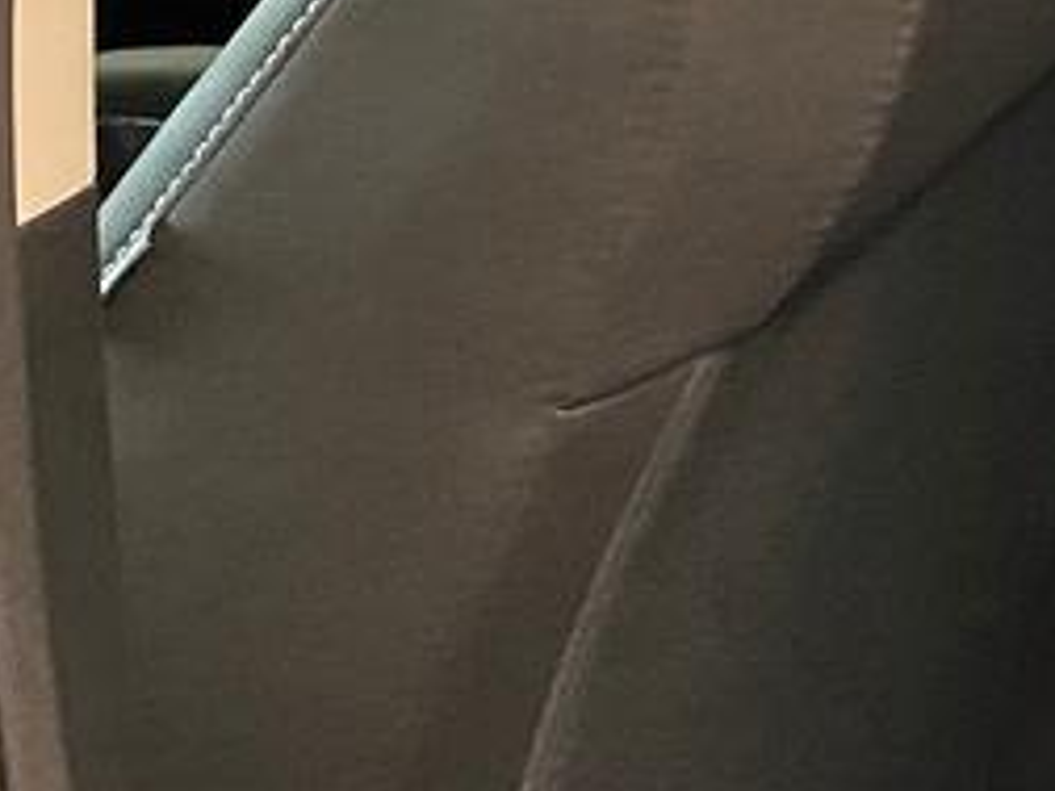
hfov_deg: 12.1
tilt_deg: -32.6
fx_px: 4023
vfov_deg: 11.1
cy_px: 829
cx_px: 2499
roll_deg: -3.2
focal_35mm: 132
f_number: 1.8
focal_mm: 4.25
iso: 800
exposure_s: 1/30
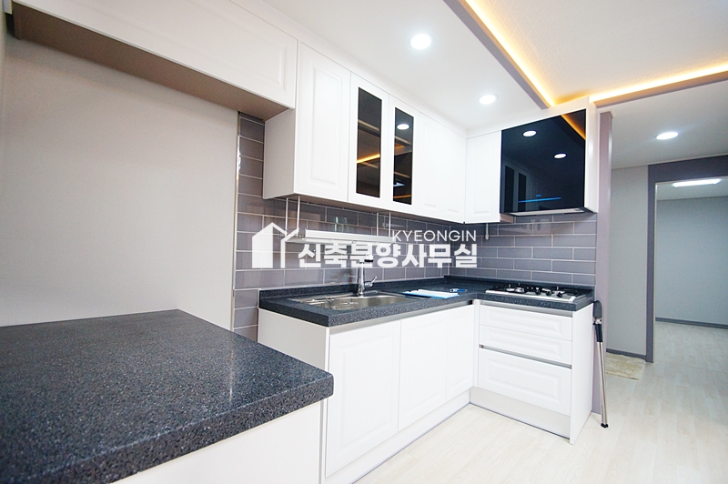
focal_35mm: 16
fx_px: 333
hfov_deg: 95.0
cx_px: 364
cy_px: 242
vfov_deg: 72.0
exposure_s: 1/125
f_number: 3.5
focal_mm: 11
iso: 800
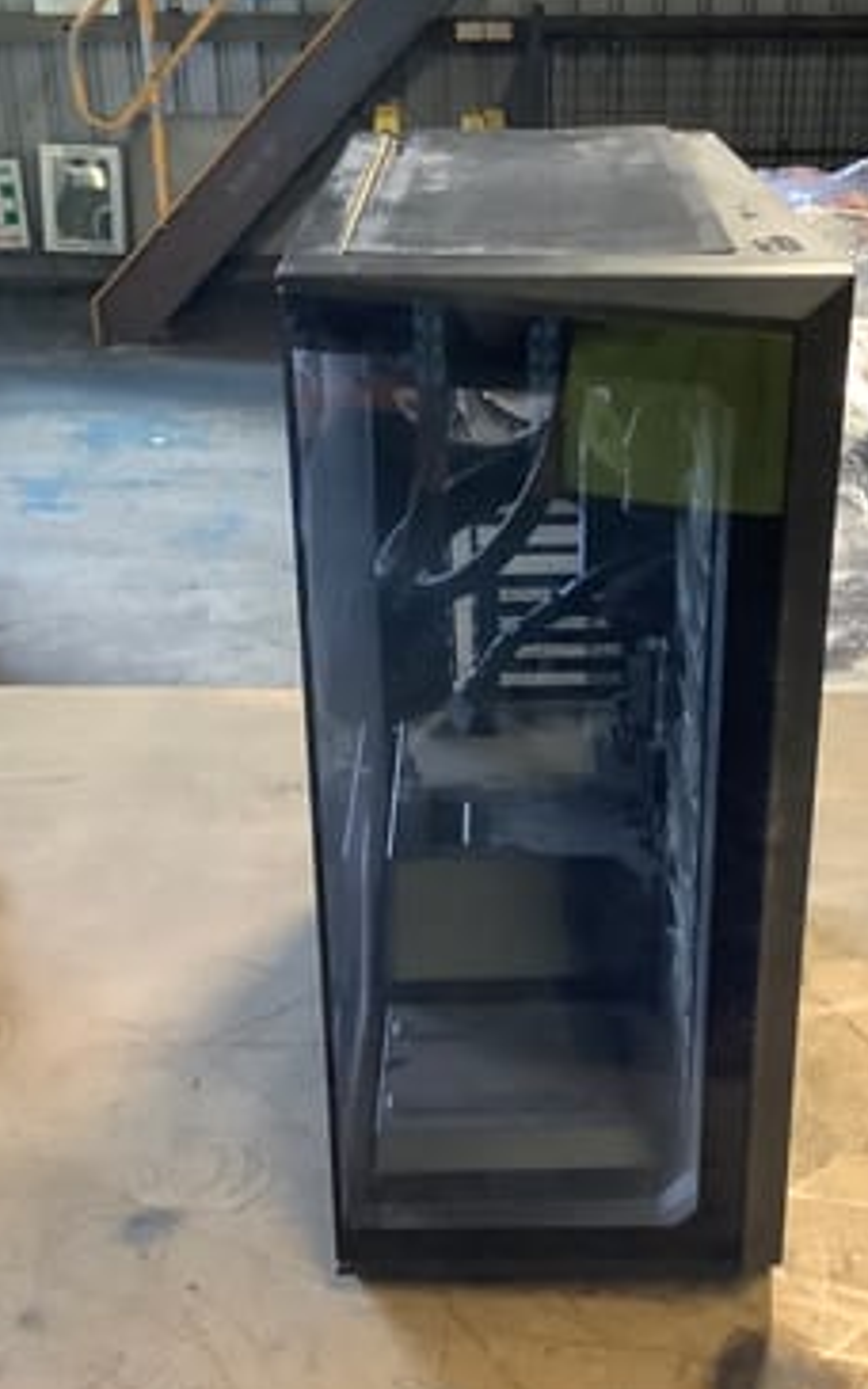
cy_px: 694
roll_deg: +0.7
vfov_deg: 44.4
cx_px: 552
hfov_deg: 28.5
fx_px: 1704
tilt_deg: -24.5
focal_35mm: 45
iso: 320
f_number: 2.4
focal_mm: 3.3
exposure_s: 1/33
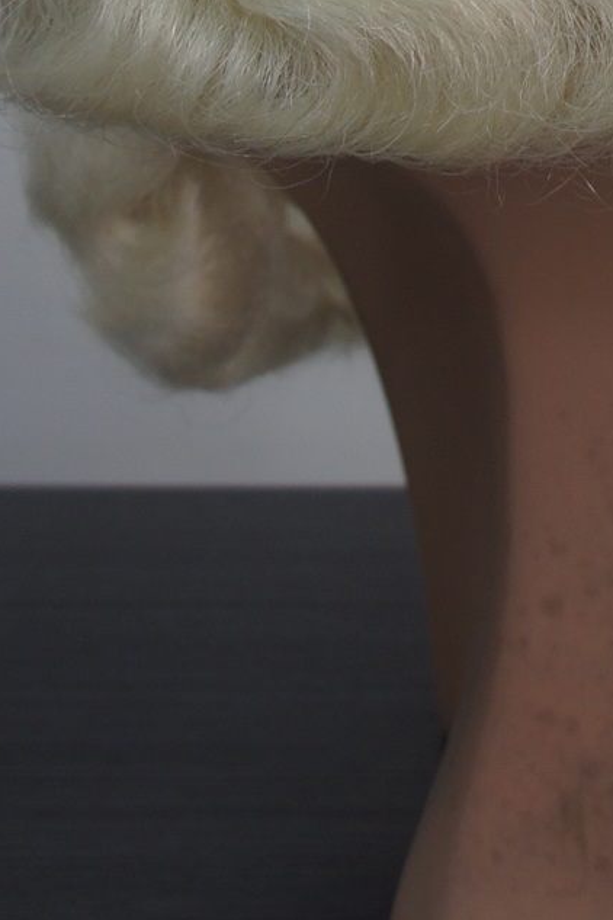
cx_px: 728
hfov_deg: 11.8
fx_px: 2907
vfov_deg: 16.0
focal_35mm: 114
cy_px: -576
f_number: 4
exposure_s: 1/40
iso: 200
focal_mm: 21
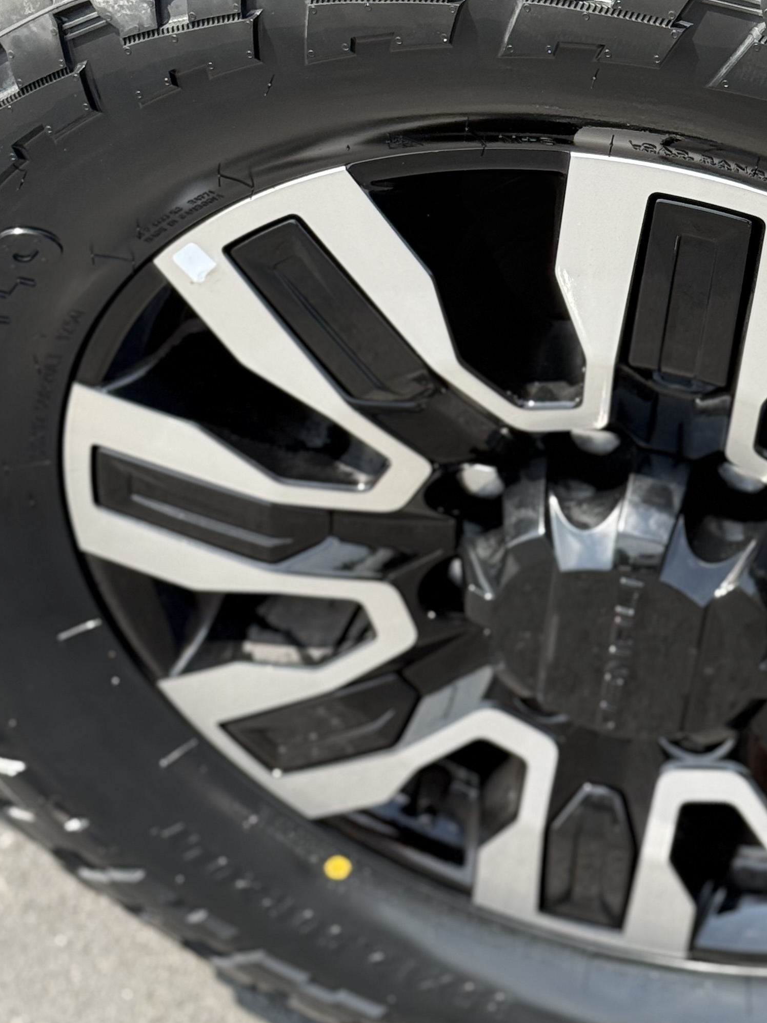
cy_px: 373
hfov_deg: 15.1
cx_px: 681
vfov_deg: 20.2
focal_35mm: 97
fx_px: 2866
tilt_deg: -46.1
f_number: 1.78
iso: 100
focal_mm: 6.76
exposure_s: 1/1000
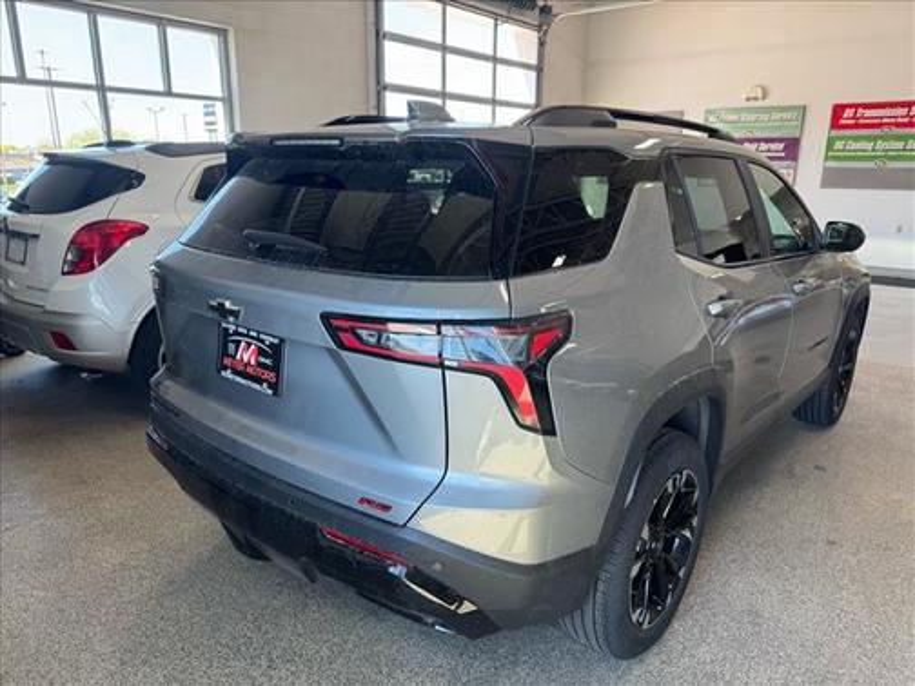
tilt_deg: -13.7
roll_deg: +0.6
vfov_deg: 56.8
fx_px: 634
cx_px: 458
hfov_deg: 71.6
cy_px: 343
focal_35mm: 24
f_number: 1.78
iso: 80
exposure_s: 1/121
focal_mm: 6.76
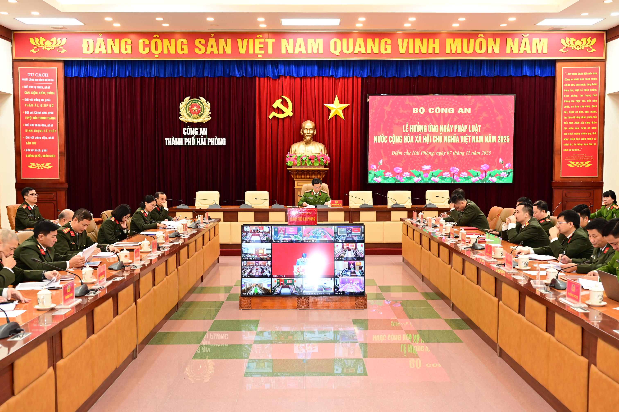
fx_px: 653
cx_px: 310
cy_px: 206
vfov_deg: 35.1
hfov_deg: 50.7
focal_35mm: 38
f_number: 4.5
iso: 1600
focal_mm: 38
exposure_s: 1/100
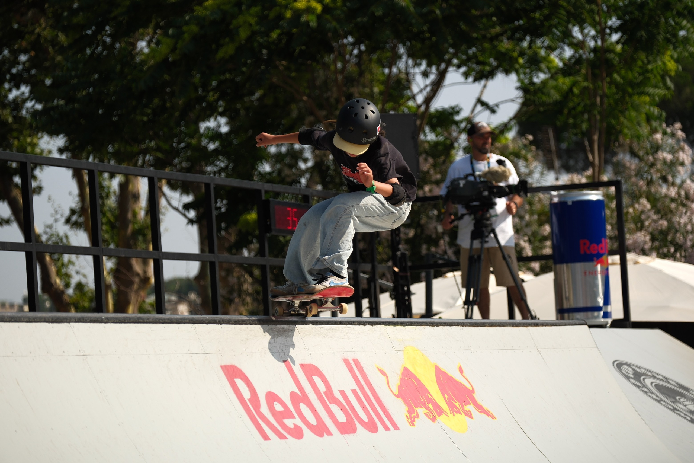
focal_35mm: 166
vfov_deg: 8.3
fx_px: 3200
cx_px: 347
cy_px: 232
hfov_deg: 12.4
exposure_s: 1/2000
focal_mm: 110.6
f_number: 2.8
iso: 125
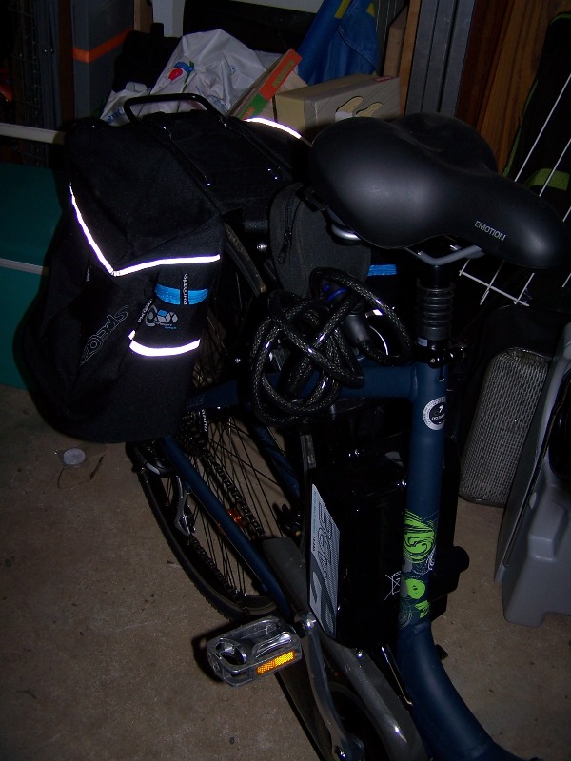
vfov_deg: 49.0
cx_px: 286
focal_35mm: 38
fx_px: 836
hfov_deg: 37.7
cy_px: 380
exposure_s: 1/60
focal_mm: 6.3
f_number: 2.8
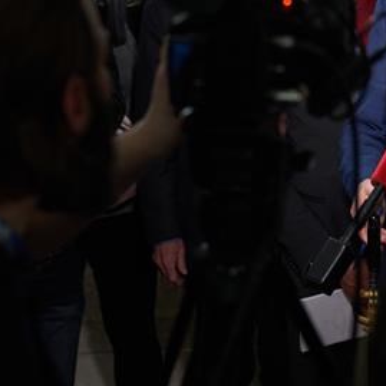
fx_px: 1501
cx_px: 270
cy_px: 103
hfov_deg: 14.6
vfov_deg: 14.6
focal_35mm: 119
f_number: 3.2
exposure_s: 1/200
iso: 3200
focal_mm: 58
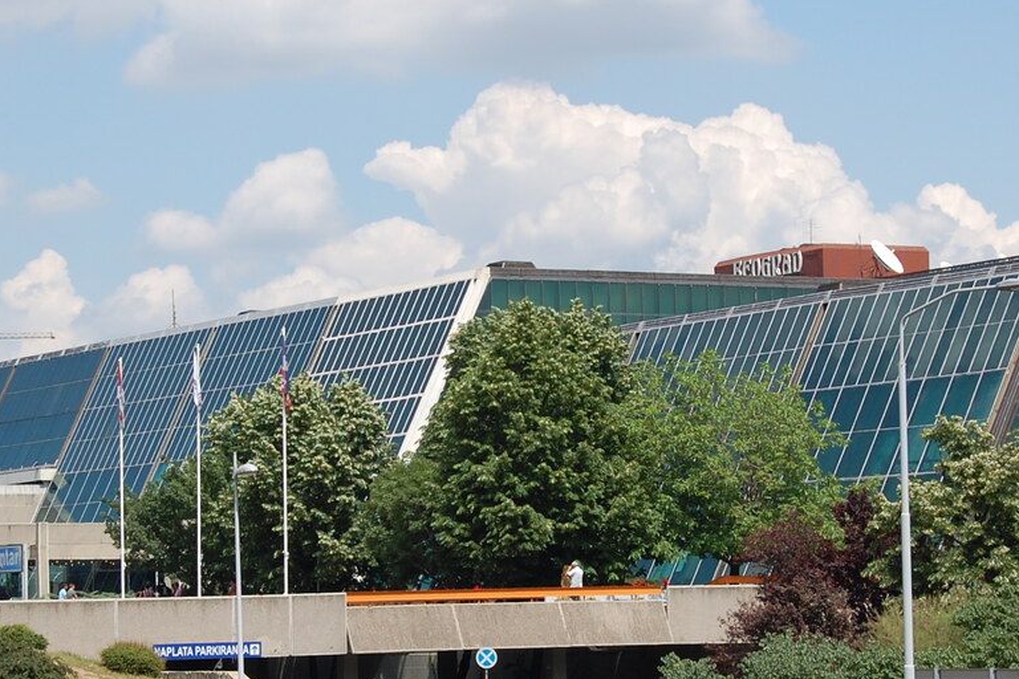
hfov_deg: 16.4
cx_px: 441
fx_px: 3538
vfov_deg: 11.0
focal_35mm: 125
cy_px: 450
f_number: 10
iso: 200
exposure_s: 1/400
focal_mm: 40
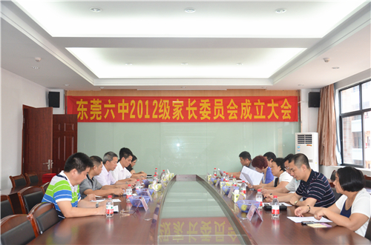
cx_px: 186
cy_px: 122
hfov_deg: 51.4
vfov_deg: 35.3
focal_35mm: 38
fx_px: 386
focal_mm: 25
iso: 800
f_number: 5
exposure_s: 1/200
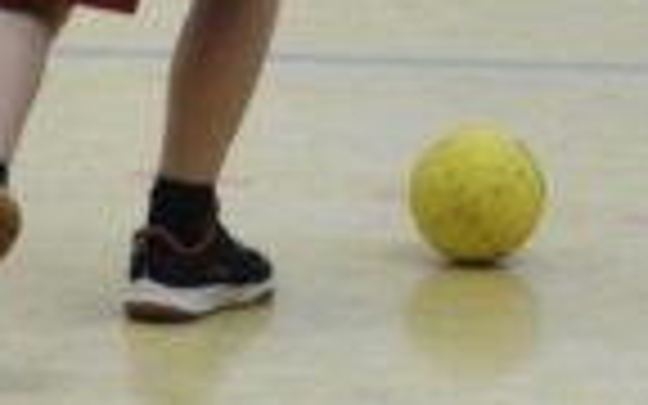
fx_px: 7294
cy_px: -104
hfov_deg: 5.1
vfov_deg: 3.2
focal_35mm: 413
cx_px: 747
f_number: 5
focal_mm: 38
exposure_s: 1/320
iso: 1600
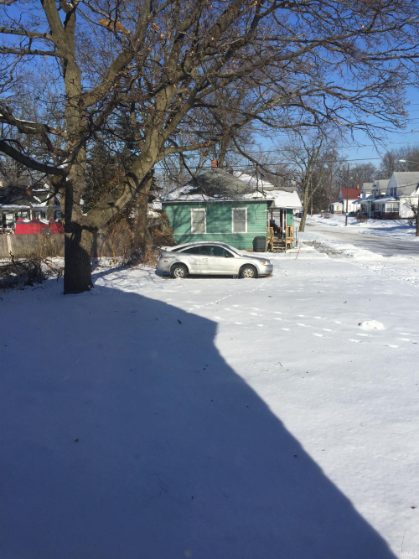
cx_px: 210
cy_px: 280
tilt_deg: -9.3
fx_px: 468
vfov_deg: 61.7
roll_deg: +1.2
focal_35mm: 29
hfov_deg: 48.2
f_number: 2.2
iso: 32
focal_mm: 4.15
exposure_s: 1/3300
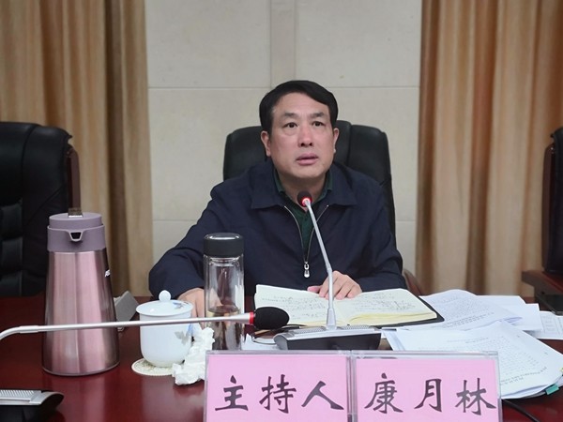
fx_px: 732
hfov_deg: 42.1
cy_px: 211
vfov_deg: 32.2
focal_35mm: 45
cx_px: 282
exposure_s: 1/50
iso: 160
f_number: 1.6
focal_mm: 3.95
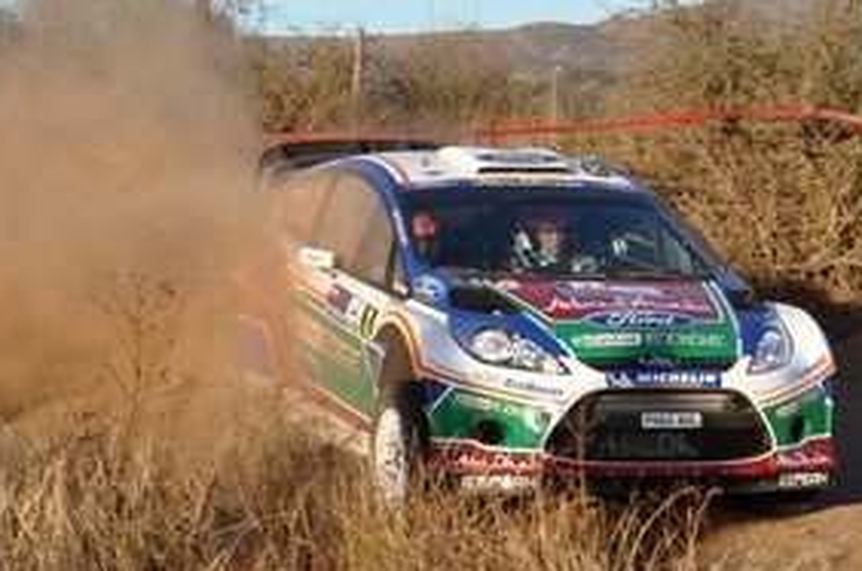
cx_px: 434
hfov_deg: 13.8
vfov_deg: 9.2
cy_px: 256
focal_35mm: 149
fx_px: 3562
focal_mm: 70
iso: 500
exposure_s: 1/500
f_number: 10
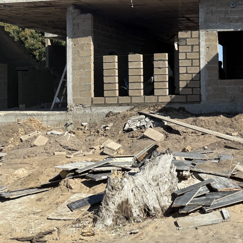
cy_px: 72
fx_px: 373
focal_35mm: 47
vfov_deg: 35.5
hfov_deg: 32.8
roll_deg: +1.5
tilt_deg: +1.6
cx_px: 248
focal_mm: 6.76
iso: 80
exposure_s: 1/3759
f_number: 1.78
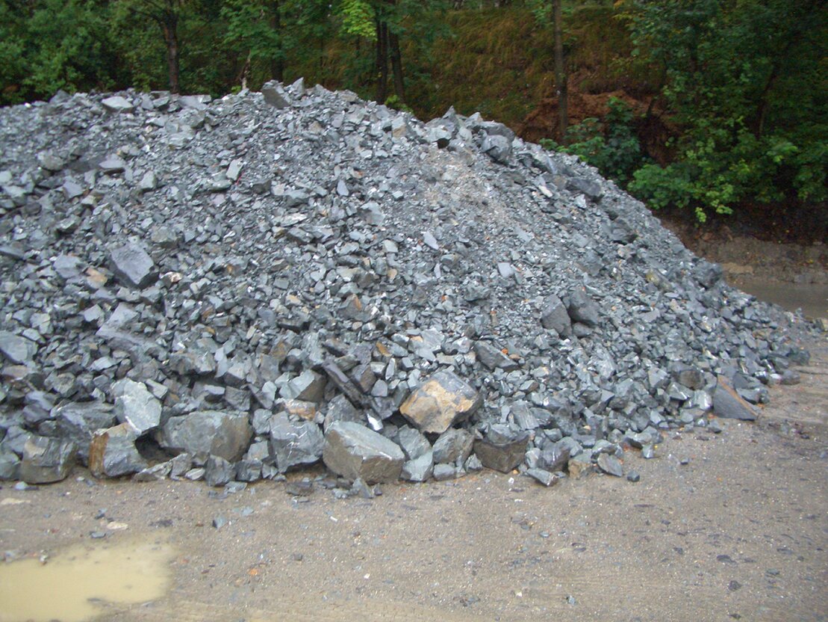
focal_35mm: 35
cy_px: 311
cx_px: 414
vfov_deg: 40.7
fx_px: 837
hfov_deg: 52.6
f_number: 2.6
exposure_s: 1/60
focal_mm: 5.8
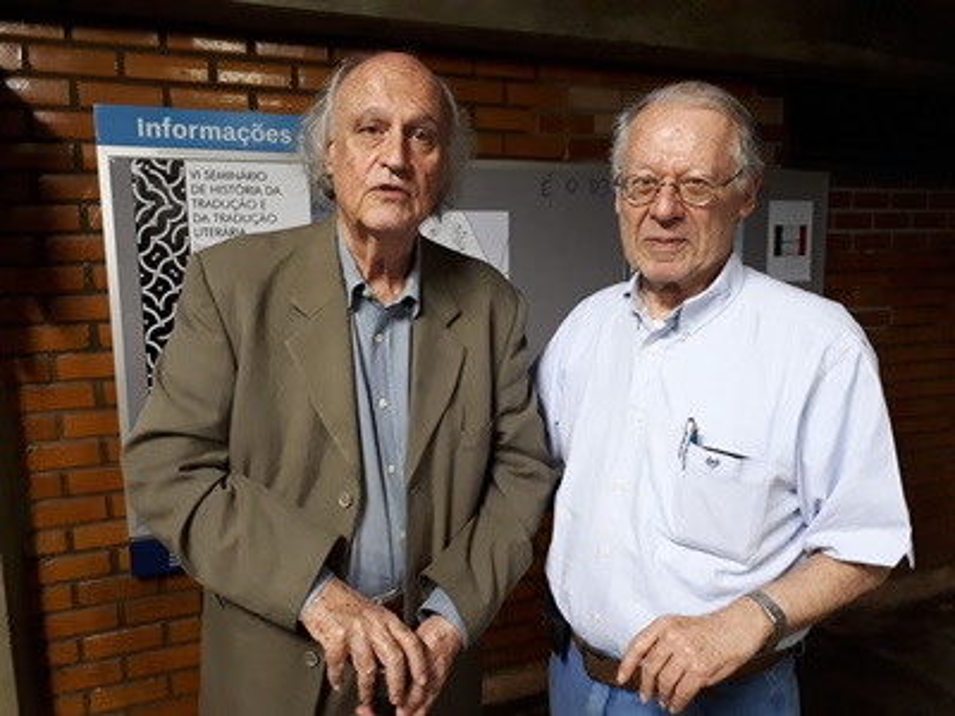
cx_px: 478
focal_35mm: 27
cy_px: 358
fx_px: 745
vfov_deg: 51.4
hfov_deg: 65.3
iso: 400
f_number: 1.9
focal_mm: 3.6
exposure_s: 1/15
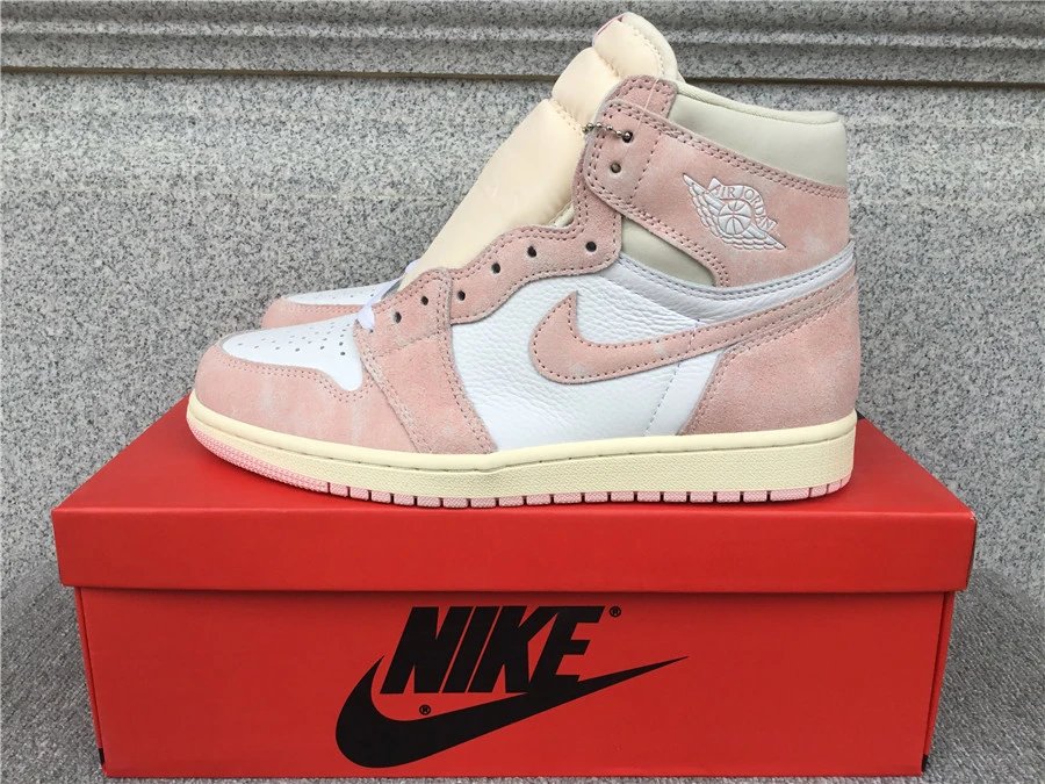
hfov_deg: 58.4
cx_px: 522
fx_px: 936
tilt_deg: -13.6
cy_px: 392
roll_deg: -0.3
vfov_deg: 45.4
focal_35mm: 31
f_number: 2.4
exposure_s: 1/436
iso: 25
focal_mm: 3.3
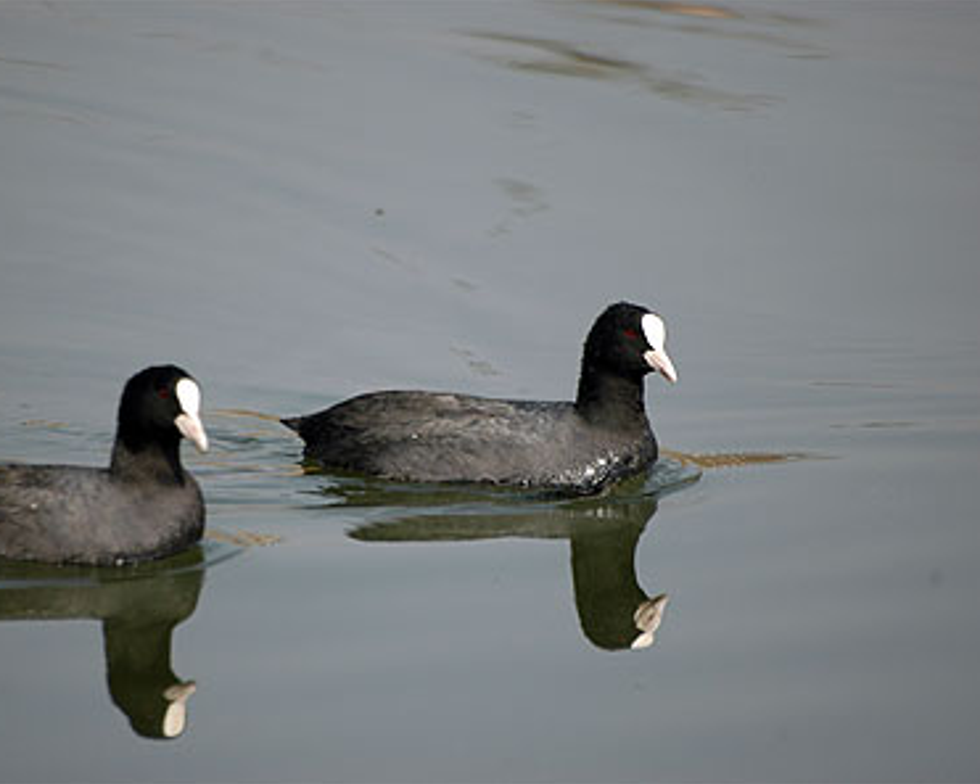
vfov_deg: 3.0
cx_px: 431
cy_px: 392
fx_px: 14854
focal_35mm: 512
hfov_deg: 3.8
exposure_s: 1/400
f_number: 5.6
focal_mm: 300
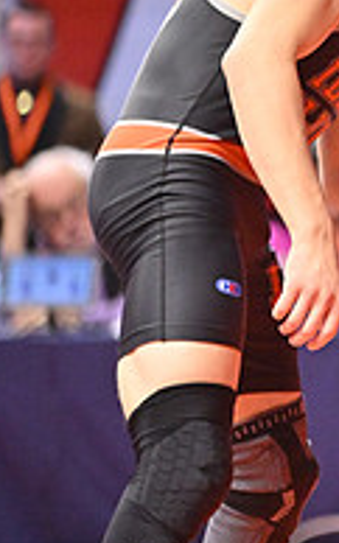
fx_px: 7224
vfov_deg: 4.3
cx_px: 796
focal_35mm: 488
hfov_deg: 2.7
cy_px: 46
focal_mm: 160
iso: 4000
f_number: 2.8
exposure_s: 1/1250
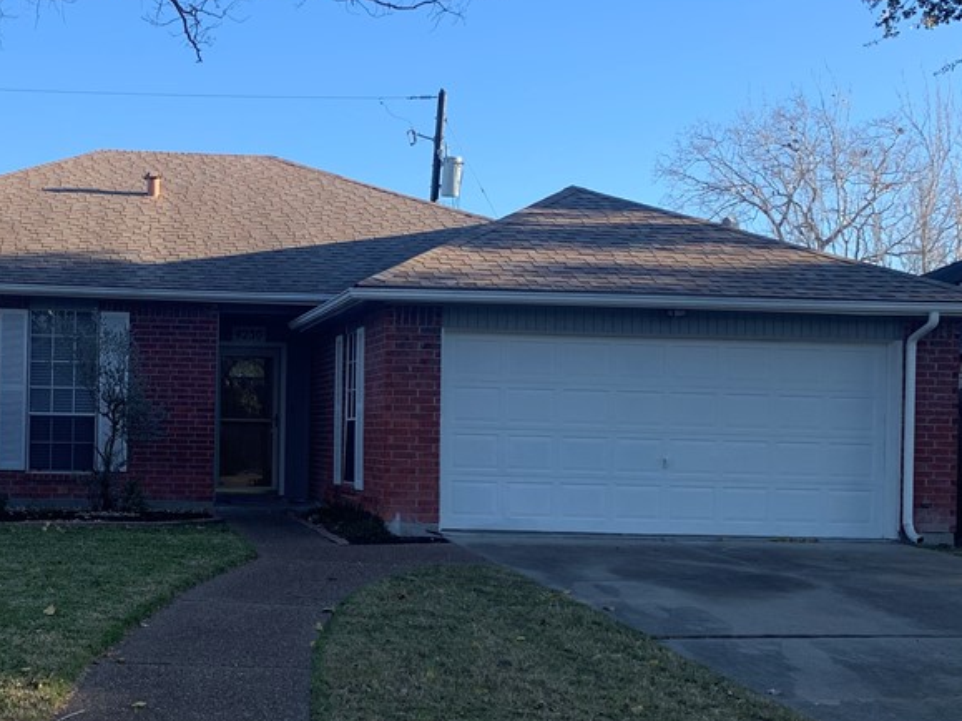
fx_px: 1278
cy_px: 427
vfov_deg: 31.4
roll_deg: -0.5
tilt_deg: -0.2
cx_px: 204
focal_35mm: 46
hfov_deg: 39.7
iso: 25
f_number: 1.8
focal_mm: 4.25
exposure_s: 1/737
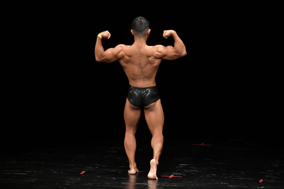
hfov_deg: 6.9
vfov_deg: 4.6
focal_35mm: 300
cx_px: 142
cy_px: 94
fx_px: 2366
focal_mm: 200
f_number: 5.6
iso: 3200
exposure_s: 1/400
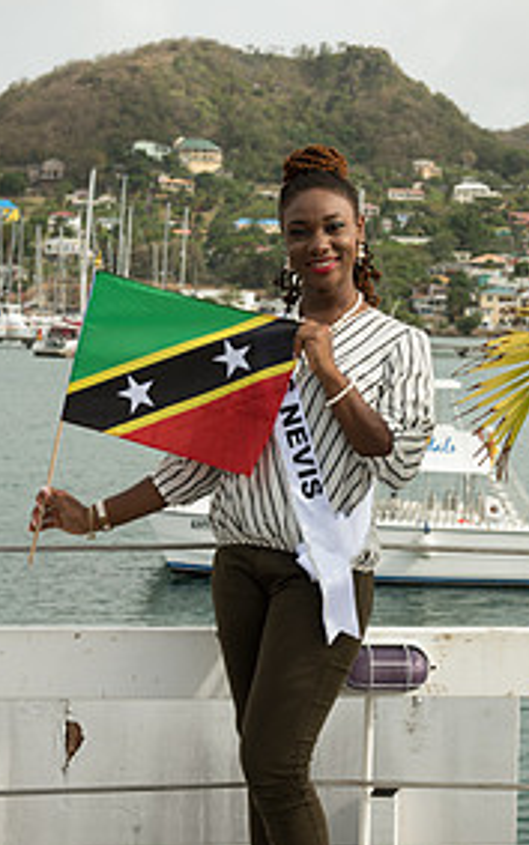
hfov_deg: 16.1
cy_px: 463
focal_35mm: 81
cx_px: 305
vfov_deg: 25.5
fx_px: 1867
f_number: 7.1
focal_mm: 50
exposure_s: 1/160
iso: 100
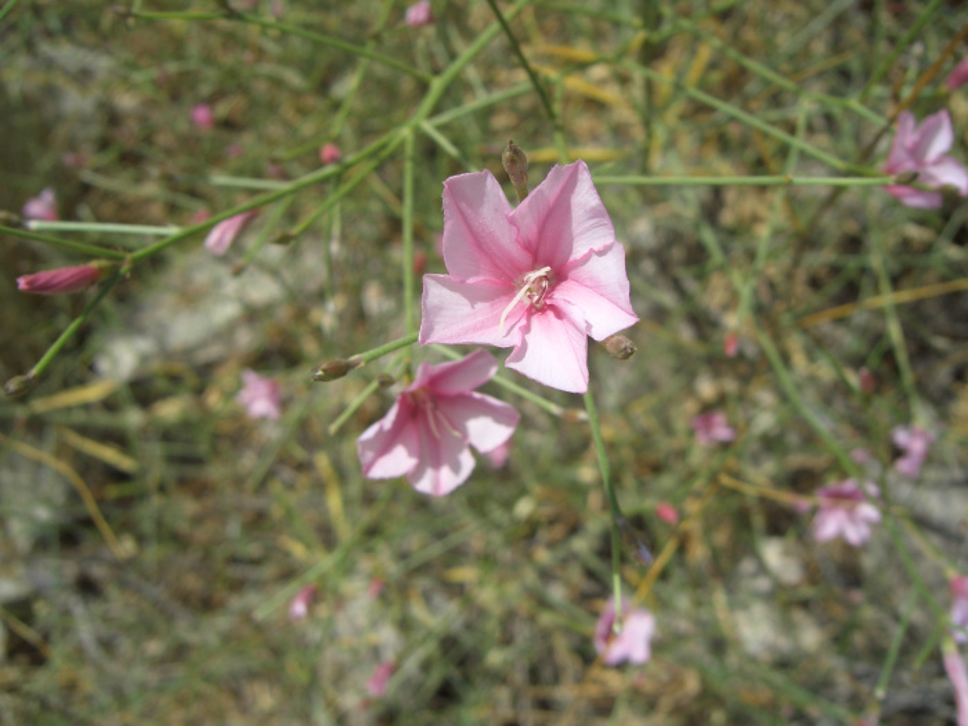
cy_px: 363
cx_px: 484
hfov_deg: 47.9
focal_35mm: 39
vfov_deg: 36.8
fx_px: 1091
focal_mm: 8
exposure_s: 1/500
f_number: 4.8
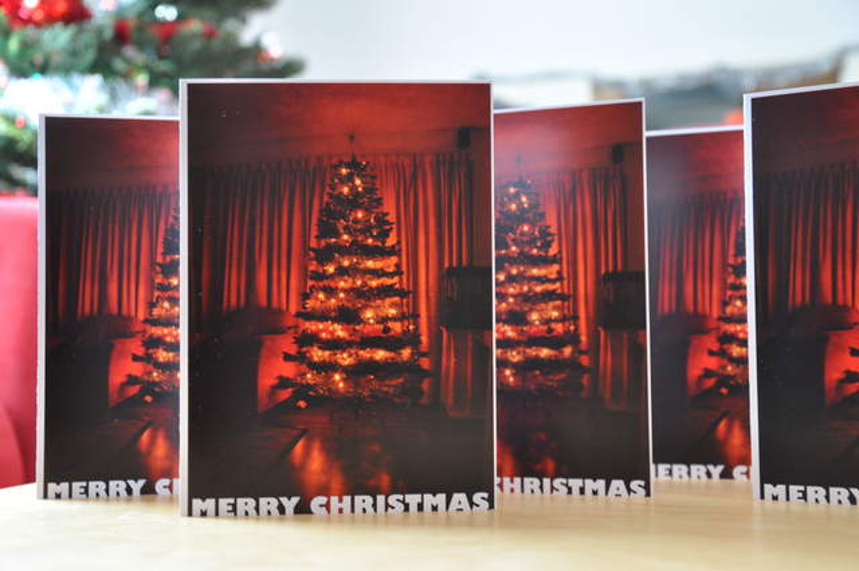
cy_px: 286
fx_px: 1251
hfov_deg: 37.9
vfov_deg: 25.7
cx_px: 430
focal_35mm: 52
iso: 640
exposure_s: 1/25
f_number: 4.5
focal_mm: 35
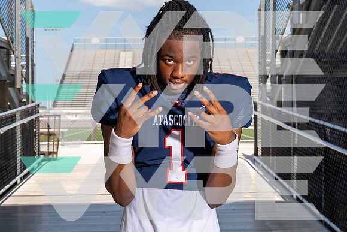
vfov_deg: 19.5
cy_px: 116
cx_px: 174
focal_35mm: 70
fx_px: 675
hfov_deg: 28.8
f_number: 10
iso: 160
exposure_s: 1/250
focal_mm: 70
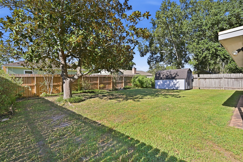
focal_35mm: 17
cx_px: 122
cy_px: 81
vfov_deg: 70.4
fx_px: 115
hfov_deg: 93.3
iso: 64
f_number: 8
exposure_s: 1/200
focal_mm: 17
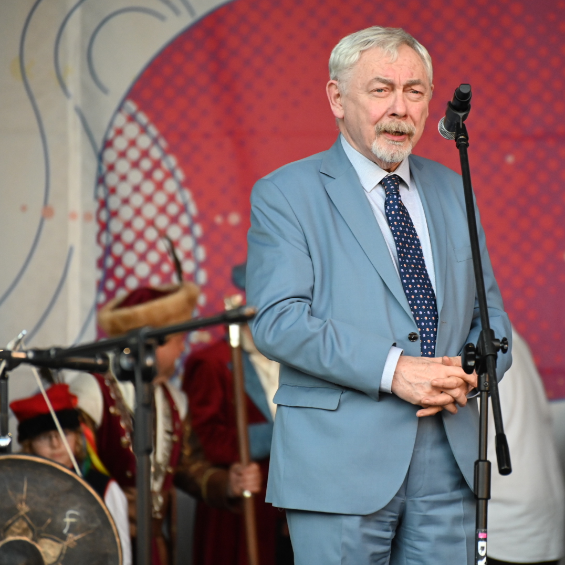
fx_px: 4727
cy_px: 283
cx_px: 387
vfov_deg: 6.8
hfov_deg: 6.8
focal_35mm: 256
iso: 3200
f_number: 5.3
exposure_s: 1/500
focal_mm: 200
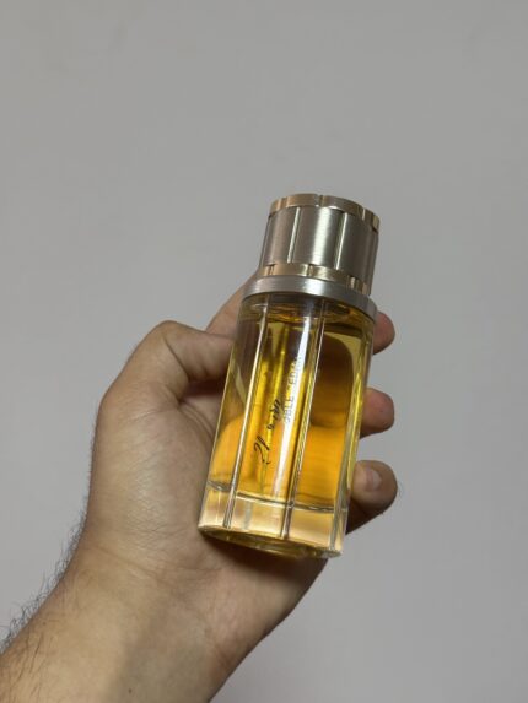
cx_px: 264
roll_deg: -3.5
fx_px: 976
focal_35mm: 48
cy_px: 352
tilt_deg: -13.4
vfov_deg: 39.6
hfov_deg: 30.3
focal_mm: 6.76
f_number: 1.78
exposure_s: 1/50
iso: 50
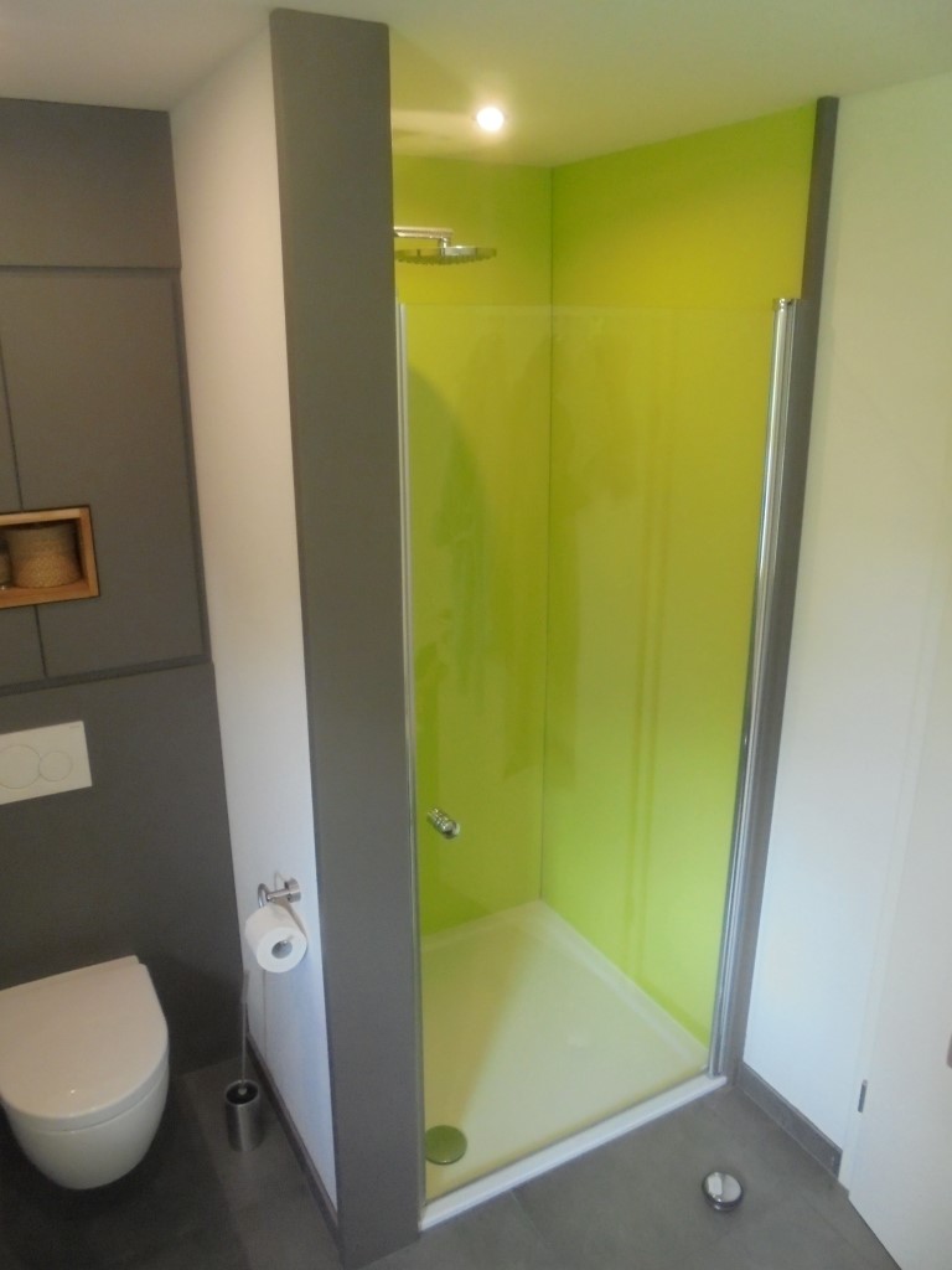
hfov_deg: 53.1
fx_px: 953
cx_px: 476
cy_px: 635
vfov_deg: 67.3
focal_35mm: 26
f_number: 3.5
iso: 400
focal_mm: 4.6
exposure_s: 1/30
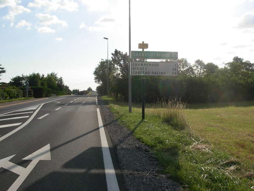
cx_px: 127
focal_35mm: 38
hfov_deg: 49.0
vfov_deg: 37.7
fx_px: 279
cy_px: 96
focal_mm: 6.3
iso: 79
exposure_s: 1/745
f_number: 4.9
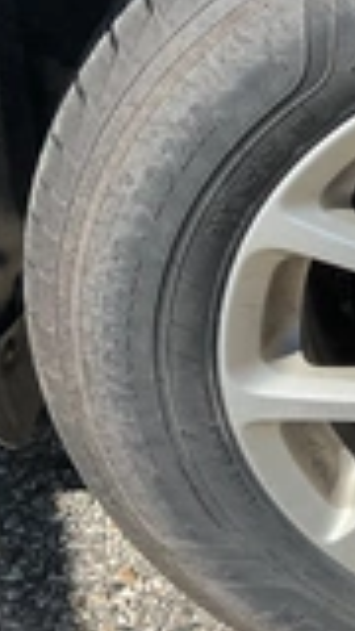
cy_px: 225
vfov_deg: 26.7
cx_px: 607
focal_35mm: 79
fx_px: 1322
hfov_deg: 13.9
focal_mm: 3
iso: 25
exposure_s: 1/1451
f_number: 1.8
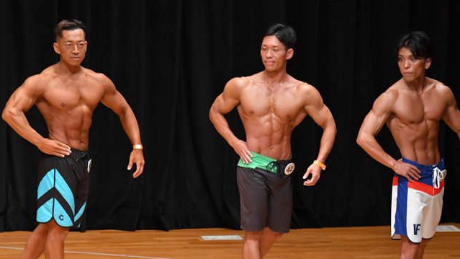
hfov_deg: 6.3
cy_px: 180
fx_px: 4182
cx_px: 248
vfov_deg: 3.5
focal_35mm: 343
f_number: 5.6
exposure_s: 1/400
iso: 5000
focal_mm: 180
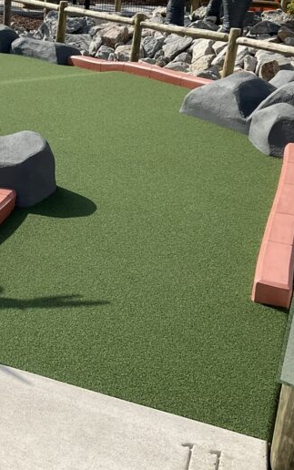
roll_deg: -3.1
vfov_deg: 33.1
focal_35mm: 61
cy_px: 153
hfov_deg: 20.9
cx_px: 27
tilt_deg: -16.1
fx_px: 781
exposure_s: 1/1786
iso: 16
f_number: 1.8
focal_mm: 3
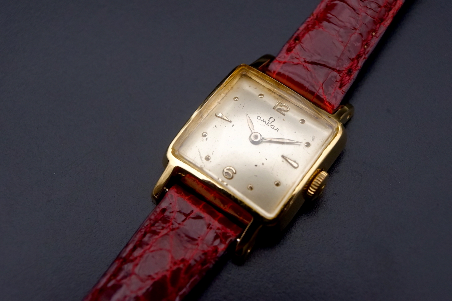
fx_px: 590
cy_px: 150
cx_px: 226
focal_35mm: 47
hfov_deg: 41.9
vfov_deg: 28.6
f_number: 8
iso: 6400
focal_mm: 31.5
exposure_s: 1/4000
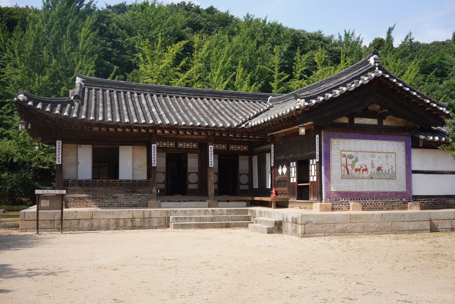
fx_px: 442
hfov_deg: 54.4
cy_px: 152
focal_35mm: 35
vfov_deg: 37.9
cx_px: 228
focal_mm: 35
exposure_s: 1/200
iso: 250
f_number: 11
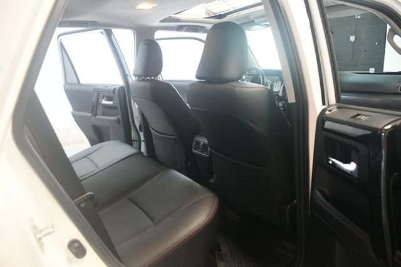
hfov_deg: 67.4
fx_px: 301
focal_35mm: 27
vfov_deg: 47.9
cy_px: 134
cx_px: 200
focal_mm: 18
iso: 3200
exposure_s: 1/80
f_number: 3.5
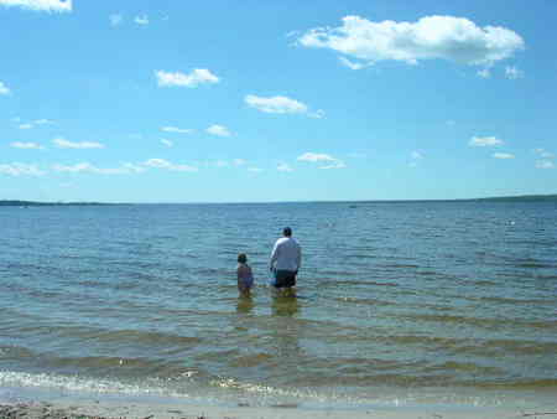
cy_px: 210
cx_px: 278
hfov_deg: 50.1
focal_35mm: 37
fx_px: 596
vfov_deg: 38.7
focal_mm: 5.6
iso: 100
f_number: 4.5
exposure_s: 1/624
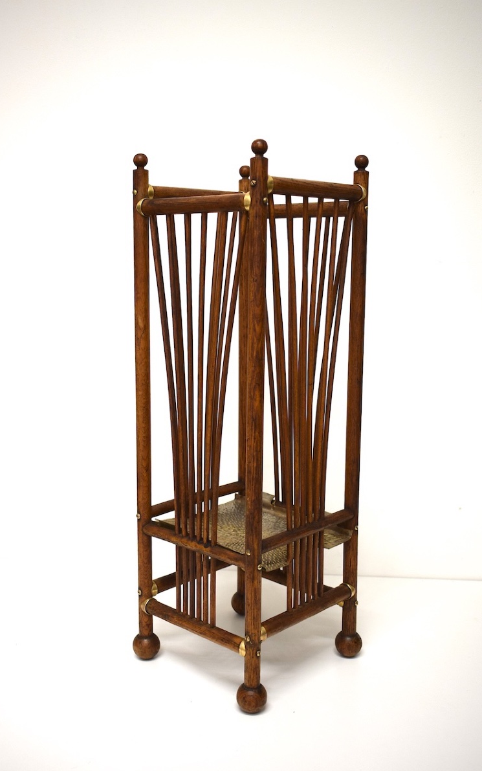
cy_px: 388
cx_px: 229
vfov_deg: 50.9
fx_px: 809
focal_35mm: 39
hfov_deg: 33.2
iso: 450
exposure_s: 1/60
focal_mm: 25
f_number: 4
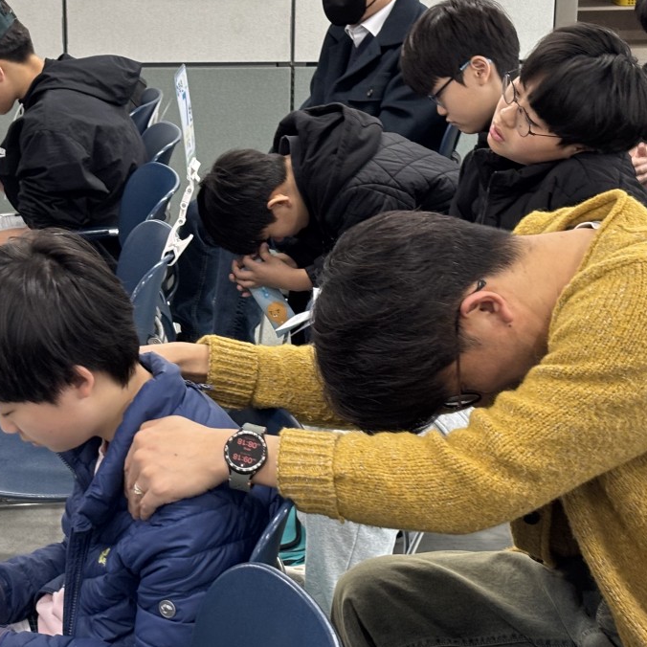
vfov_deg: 19.9
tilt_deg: -13.8
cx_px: 191
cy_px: 299
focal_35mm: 87
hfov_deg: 19.8
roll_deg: -0.3
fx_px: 1840
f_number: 1.6
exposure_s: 1/40
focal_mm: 5.96
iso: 160
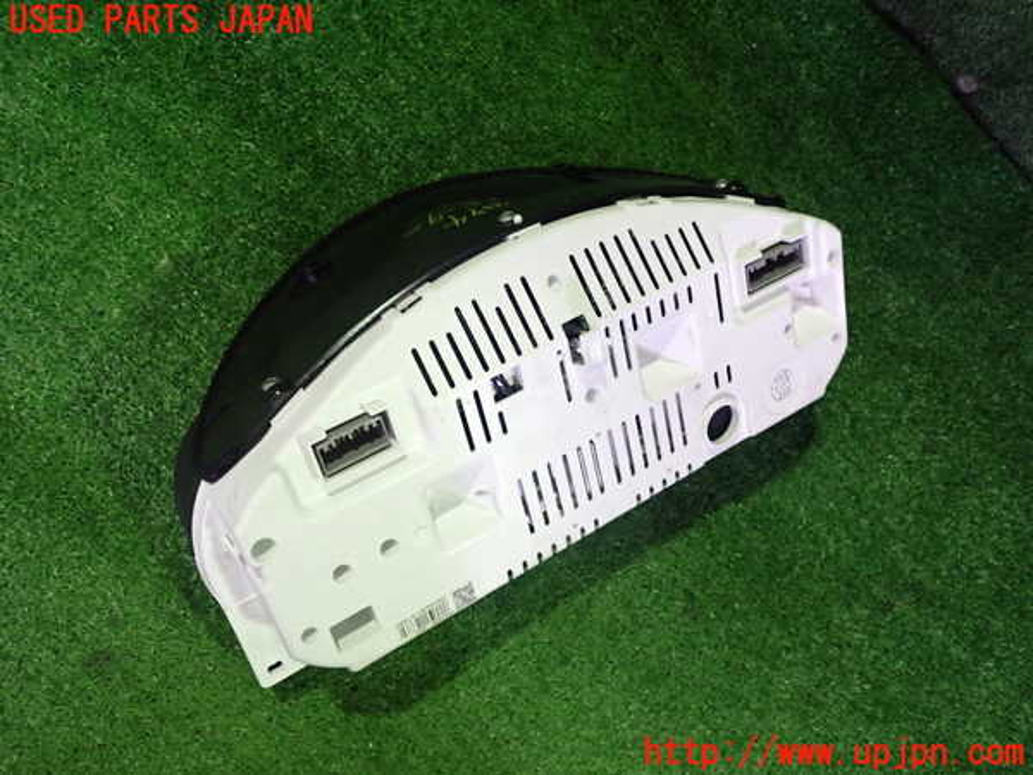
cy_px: 388
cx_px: 516
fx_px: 895
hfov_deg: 60.0
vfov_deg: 46.8
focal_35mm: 30
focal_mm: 5.4
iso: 500
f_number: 2.3
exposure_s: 1/40
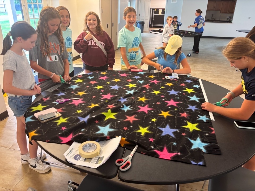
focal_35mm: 26
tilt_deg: -24.1
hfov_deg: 67.3
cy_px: 96
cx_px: 128
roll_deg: -0.3
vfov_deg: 53.1
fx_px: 192
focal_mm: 5.96
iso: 125
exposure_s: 1/95
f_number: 1.6
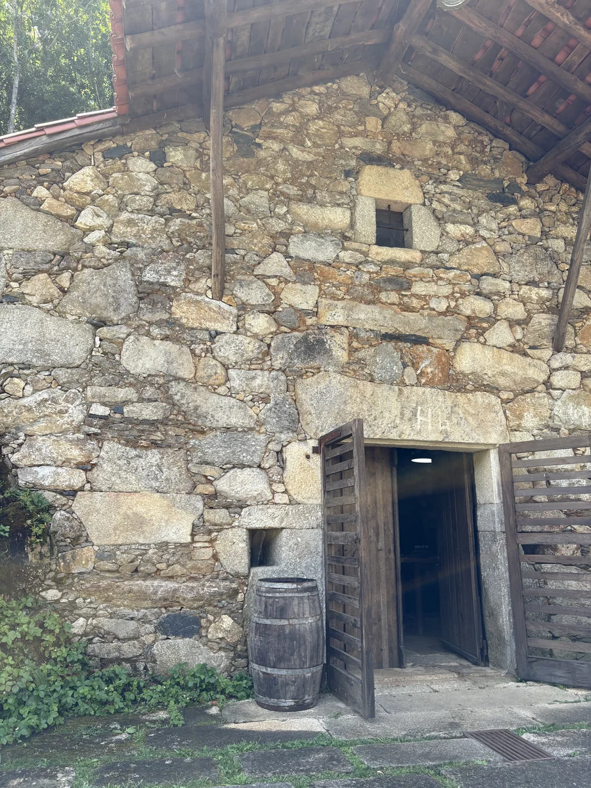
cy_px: 394
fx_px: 592
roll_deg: -0.1
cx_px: 296
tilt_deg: +14.6
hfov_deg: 53.1
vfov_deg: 67.3
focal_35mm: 26
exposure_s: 1/384
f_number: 1.6
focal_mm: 5.96
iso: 50
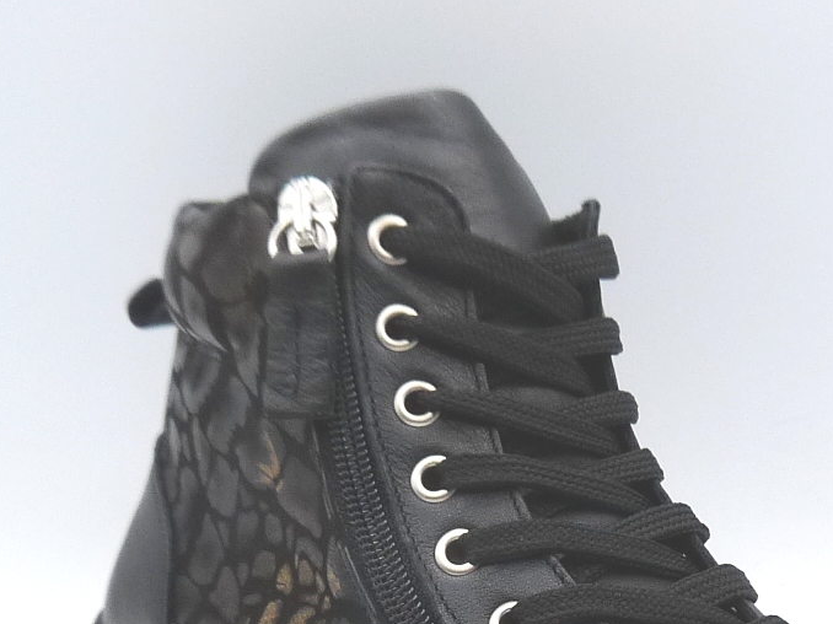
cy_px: 638
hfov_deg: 22.8
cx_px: 620
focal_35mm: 85
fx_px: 2045
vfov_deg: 16.9
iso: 100
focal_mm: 4.8
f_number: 4
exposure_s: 1/250
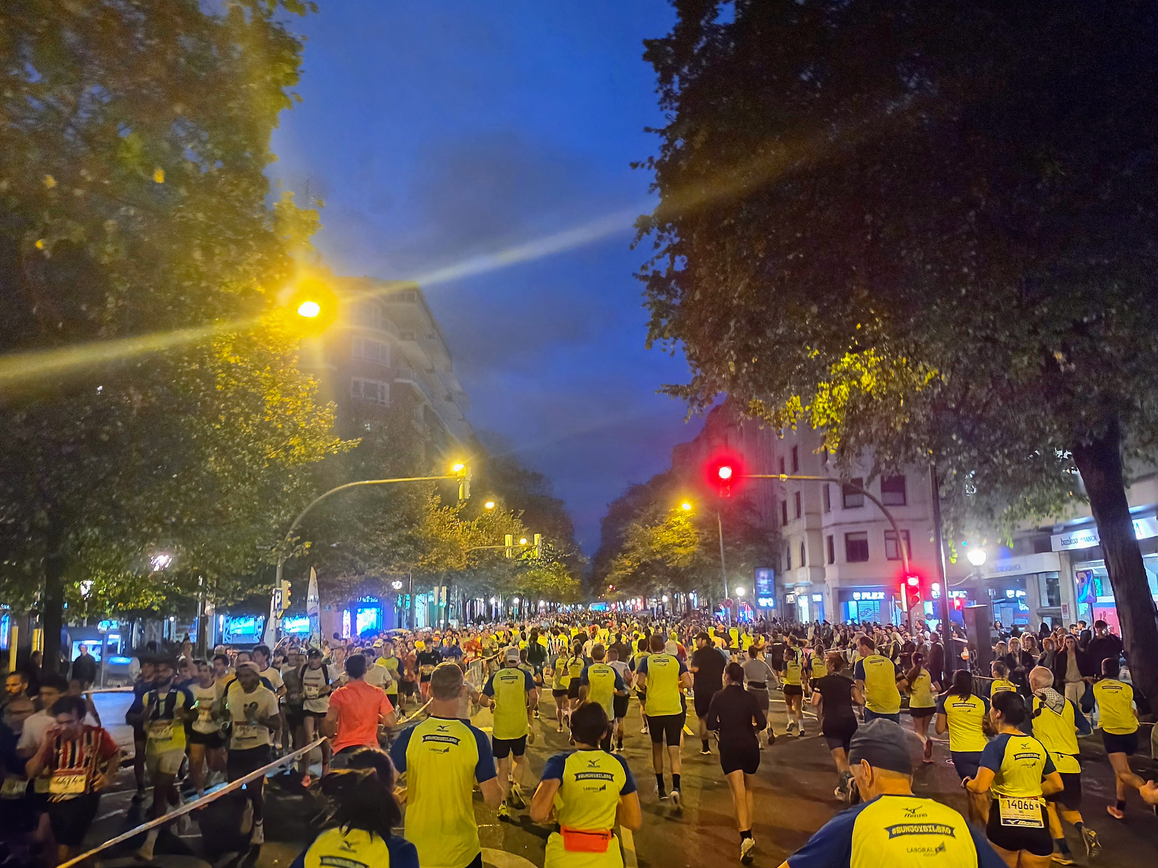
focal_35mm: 25
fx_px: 836
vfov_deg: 54.9
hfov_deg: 69.4
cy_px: 445
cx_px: 582
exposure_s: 1/100
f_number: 1.4
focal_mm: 6.5
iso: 1250
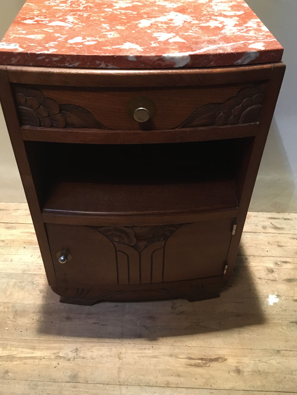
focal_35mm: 33
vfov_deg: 55.3
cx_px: 152
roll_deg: -3.0
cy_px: 186
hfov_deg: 42.9
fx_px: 378
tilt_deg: -40.4
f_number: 2.2
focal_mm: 4.15
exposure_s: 1/17
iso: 250
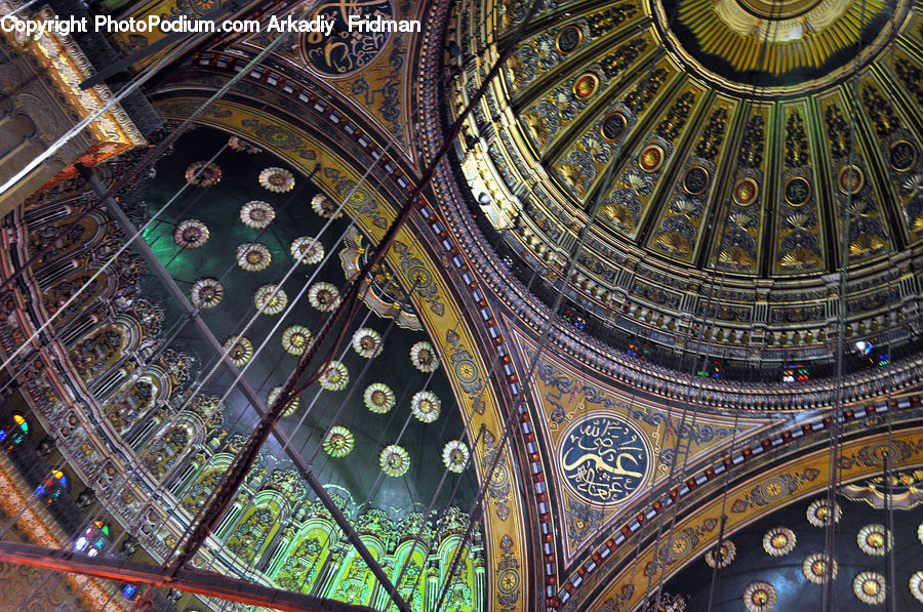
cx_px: 462
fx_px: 1190
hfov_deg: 42.4
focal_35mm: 46
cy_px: 306
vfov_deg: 28.8
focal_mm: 31
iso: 500
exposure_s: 1/8
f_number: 5.6
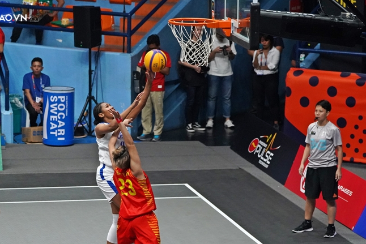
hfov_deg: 9.4
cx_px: 150
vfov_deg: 6.2
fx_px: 2237
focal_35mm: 220
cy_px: 161
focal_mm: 158
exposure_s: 1/1250
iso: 10000
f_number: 5
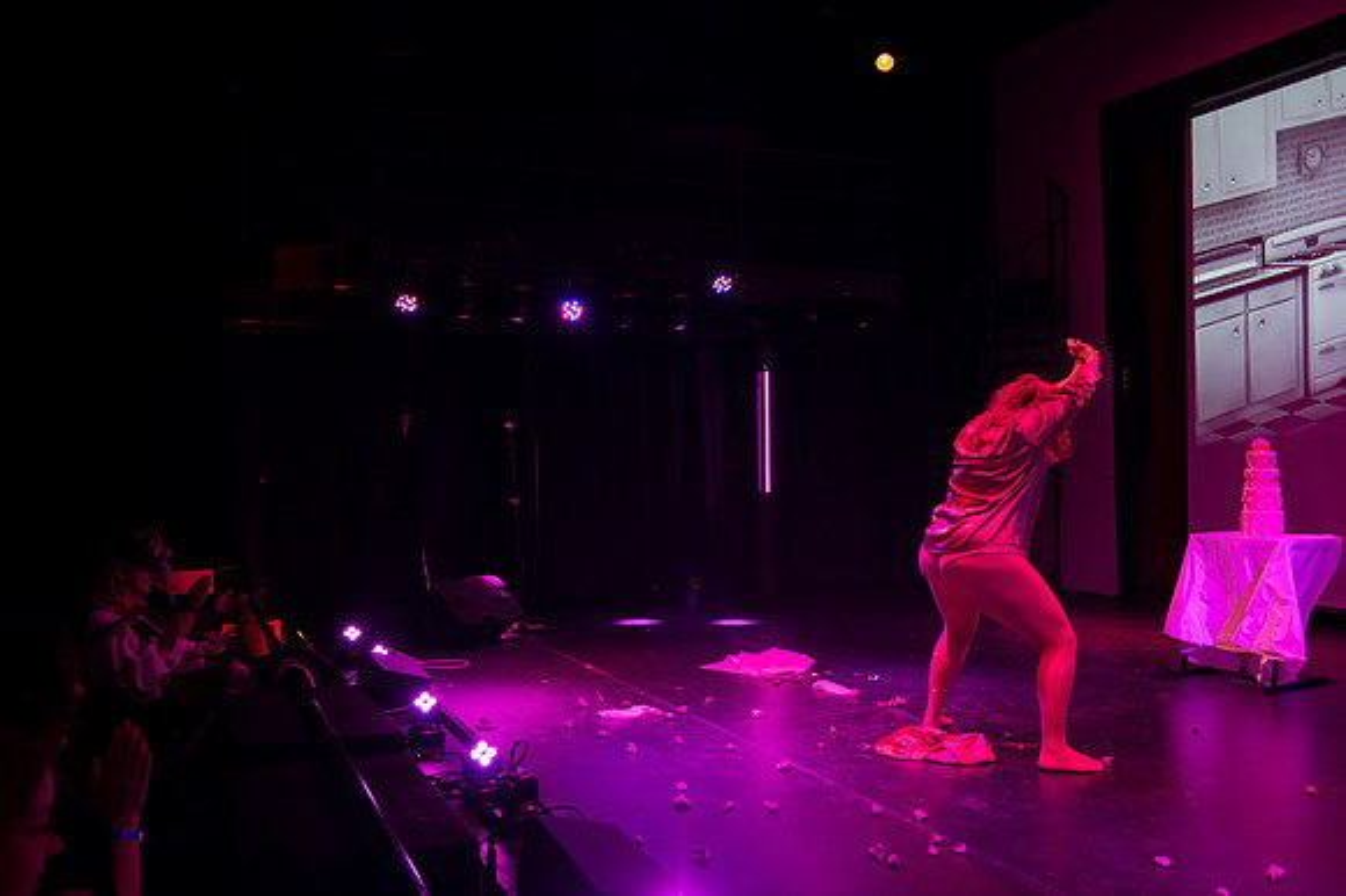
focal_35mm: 32
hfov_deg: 59.2
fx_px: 1185
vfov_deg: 41.4
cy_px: 449
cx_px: 695
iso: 2500
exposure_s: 1/160
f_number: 4
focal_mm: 30
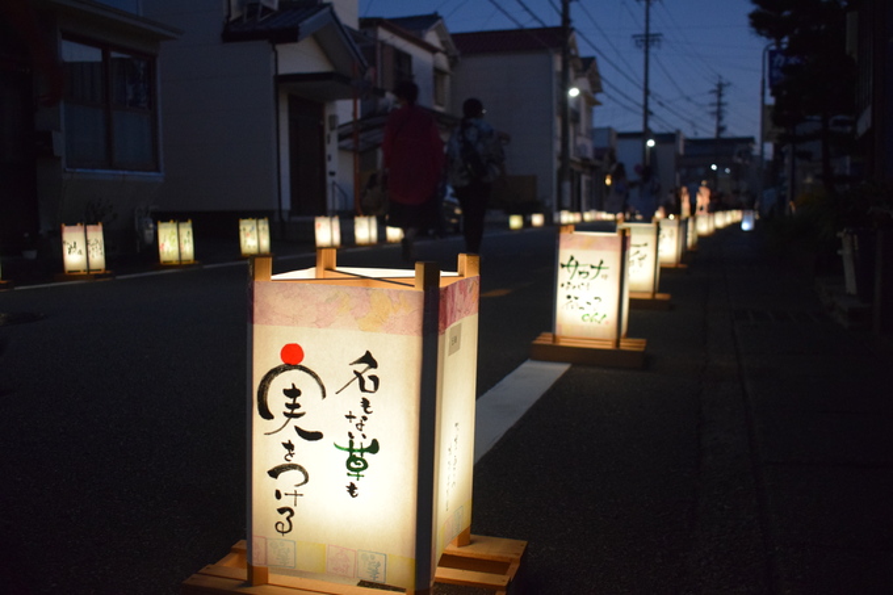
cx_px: 446
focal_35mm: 36
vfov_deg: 36.9
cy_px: 298
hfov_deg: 53.1
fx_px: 893
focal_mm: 24
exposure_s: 1/60
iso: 2800
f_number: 3.8
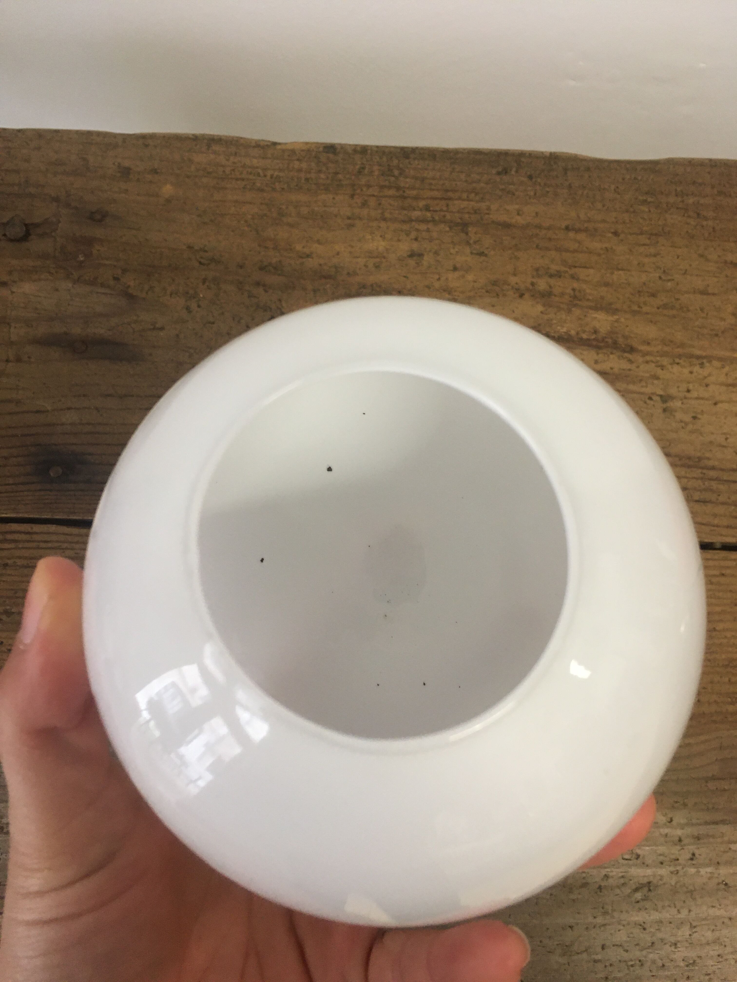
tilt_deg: -75.1
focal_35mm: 29
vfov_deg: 61.7
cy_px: 491
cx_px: 368
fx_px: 823
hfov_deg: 48.2
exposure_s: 1/33
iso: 125
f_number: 2.2
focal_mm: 4.15
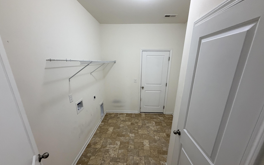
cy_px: 95
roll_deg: -0.2
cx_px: 132
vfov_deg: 74.3
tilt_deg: -18.1
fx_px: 108
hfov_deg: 101.5
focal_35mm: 15
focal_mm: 2.22
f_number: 2.2
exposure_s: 1/120
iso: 250
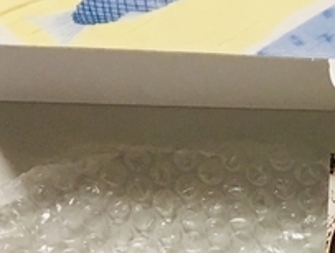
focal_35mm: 146
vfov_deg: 9.4
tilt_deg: -60.3
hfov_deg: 13.0
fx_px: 1415
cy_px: 552
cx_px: 449
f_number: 2.2
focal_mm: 4.15
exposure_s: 1/30
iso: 80
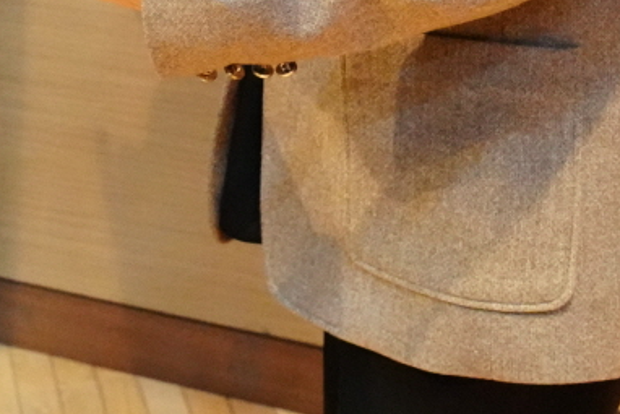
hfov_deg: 16.8
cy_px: -257
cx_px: -248
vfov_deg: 11.5
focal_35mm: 113
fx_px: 1947
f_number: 4.5
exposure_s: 1/160
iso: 12800
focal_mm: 24
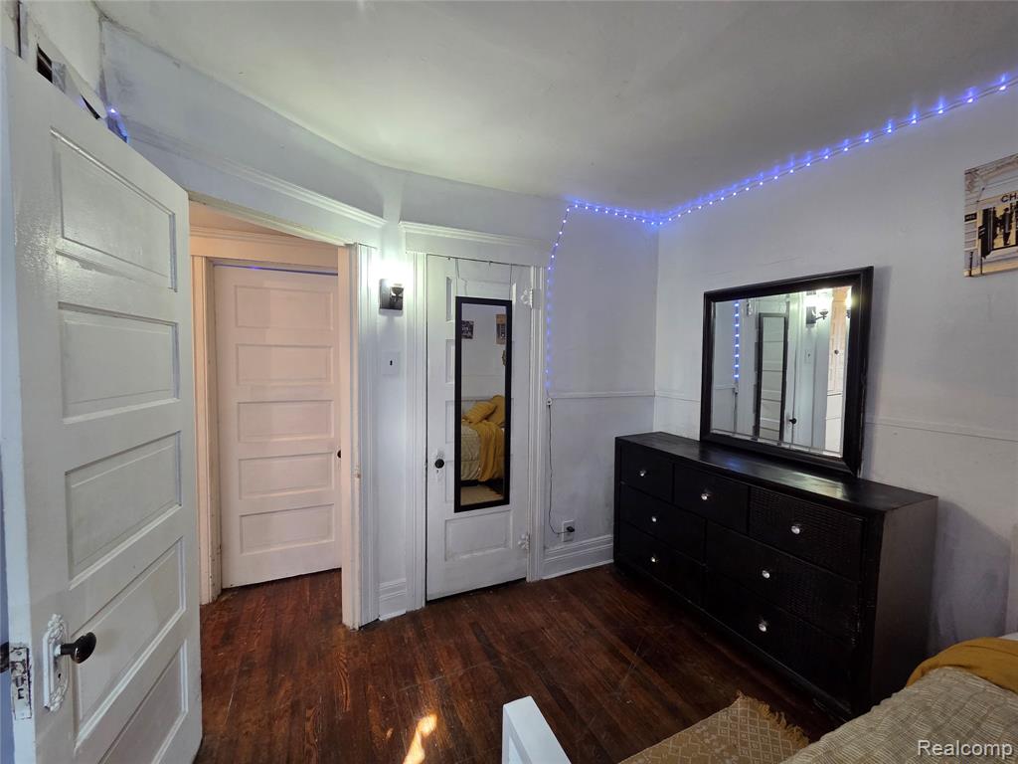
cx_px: 509
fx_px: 382
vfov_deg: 89.9
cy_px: 382
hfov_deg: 106.2
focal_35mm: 13
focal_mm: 2.2
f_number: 2.2
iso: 160
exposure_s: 1/60
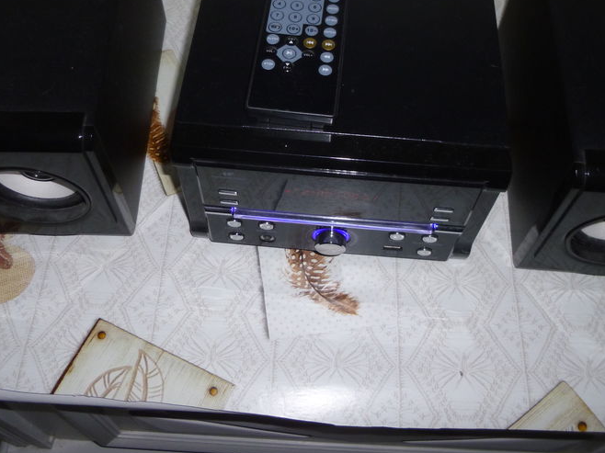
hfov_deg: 49.0
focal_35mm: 38
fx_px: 664
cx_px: 303
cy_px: 118
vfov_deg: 36.9
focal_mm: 4.5
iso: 100
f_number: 3.1
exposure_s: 1/60
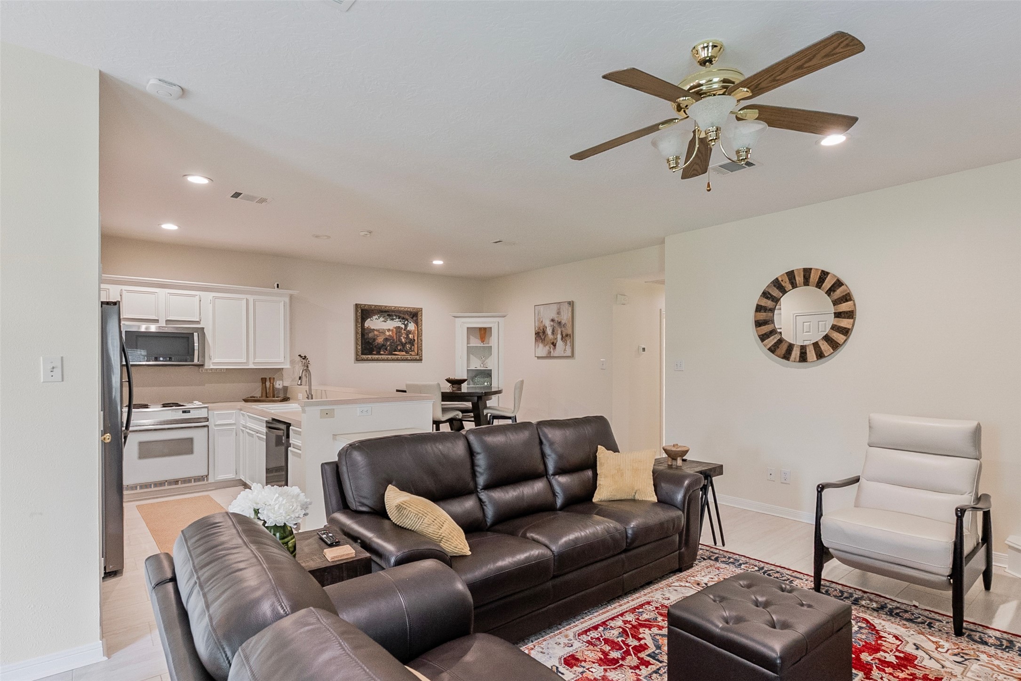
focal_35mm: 16
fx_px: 454
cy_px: 340
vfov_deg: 73.8
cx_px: 510
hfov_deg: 96.7
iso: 2000
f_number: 6.3
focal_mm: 11
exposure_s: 1/30
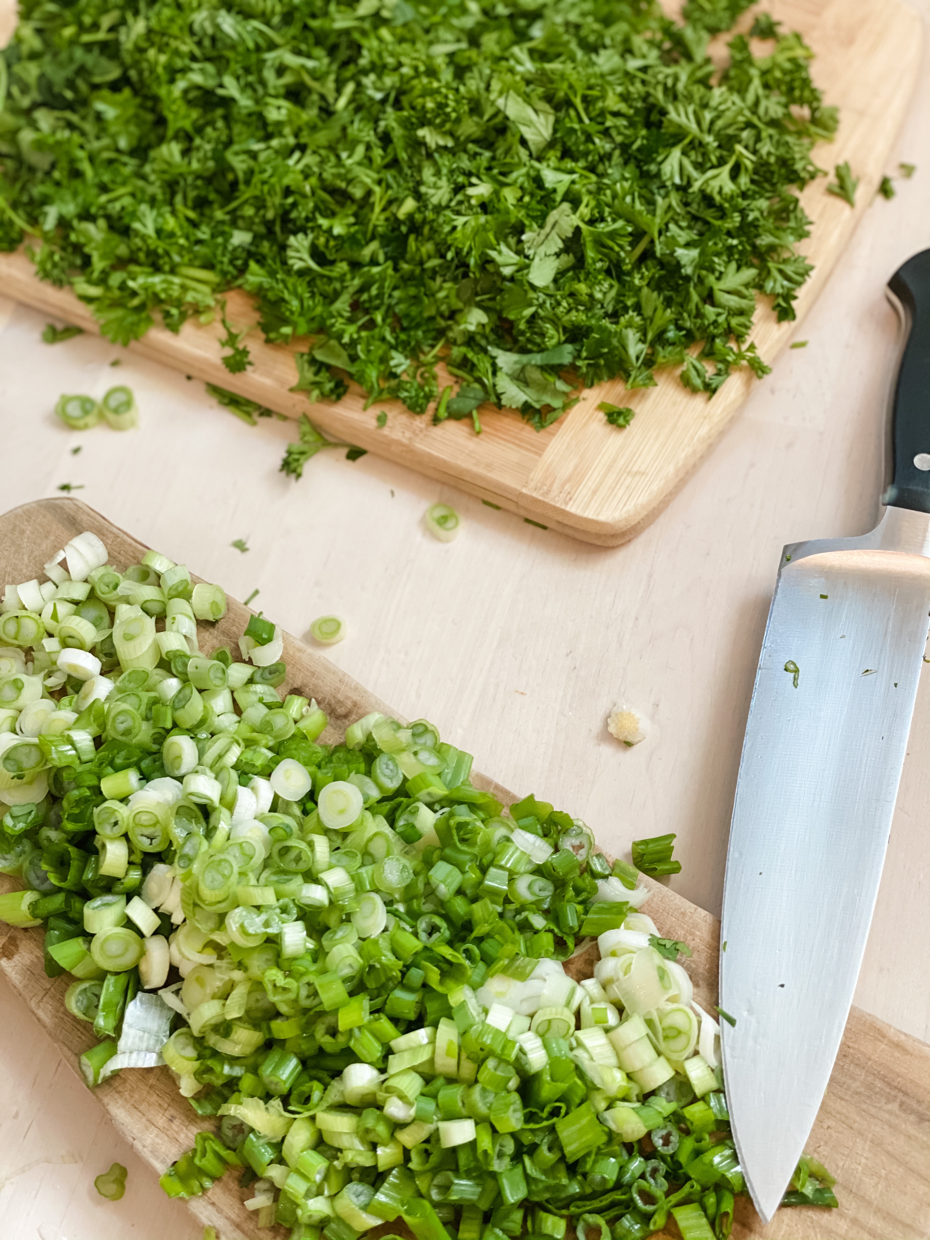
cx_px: 465
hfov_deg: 28.0
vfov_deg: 36.8
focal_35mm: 52
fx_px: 1863
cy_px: 620
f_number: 2
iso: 160
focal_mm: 6
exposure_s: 1/120
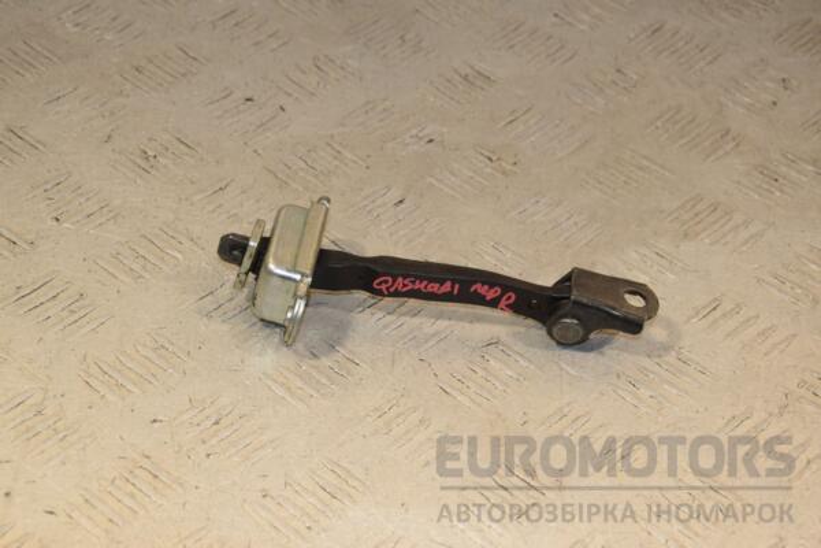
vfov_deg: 14.7
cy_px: 274
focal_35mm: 93
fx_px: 2121
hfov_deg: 21.9
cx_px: 410
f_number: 8
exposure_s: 1/200
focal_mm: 62
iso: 800
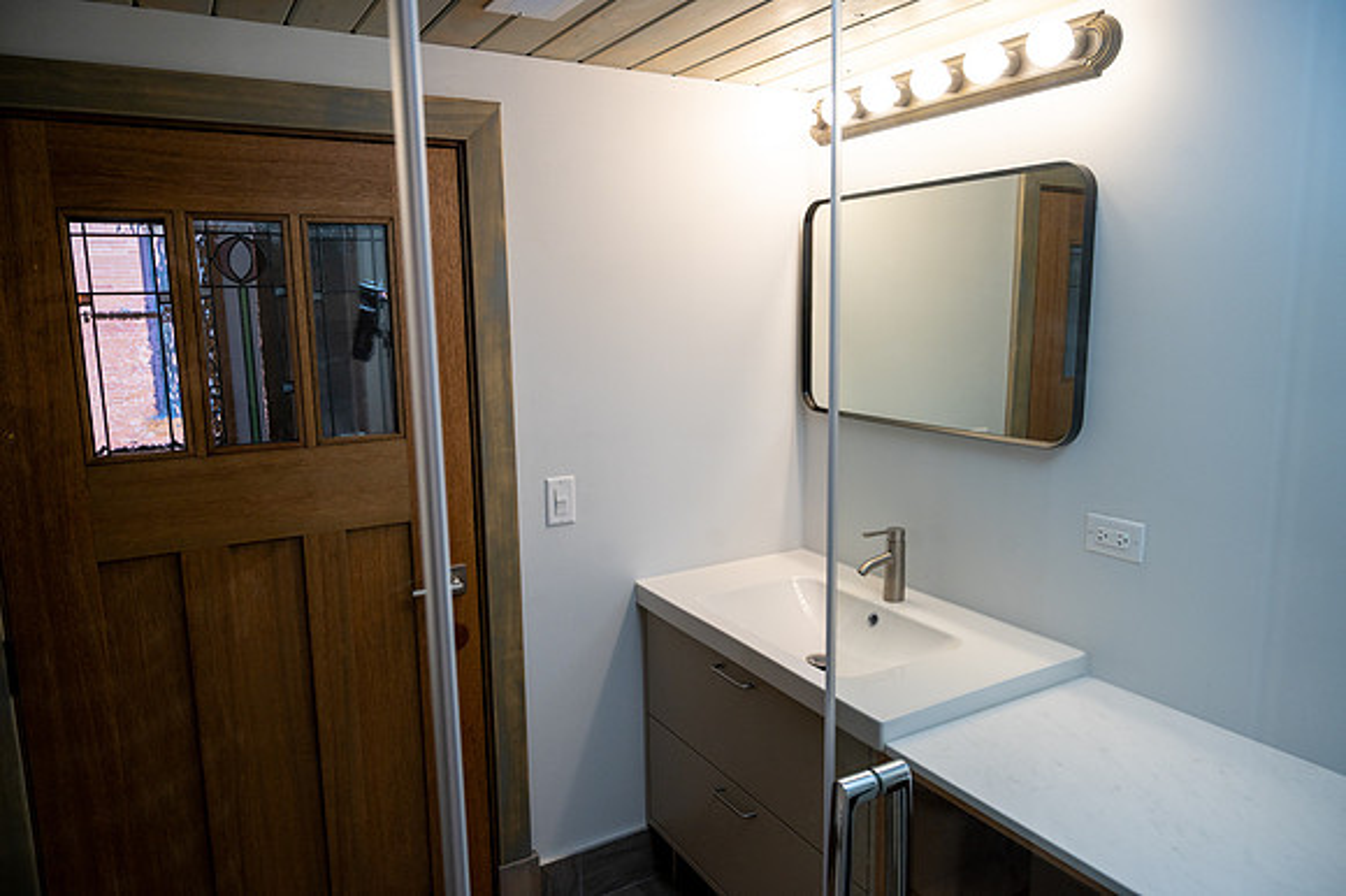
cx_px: 673
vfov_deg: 53.1
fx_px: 897
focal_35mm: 24
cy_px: 448
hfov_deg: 73.8
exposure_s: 1/80
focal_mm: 24
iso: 500
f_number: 5
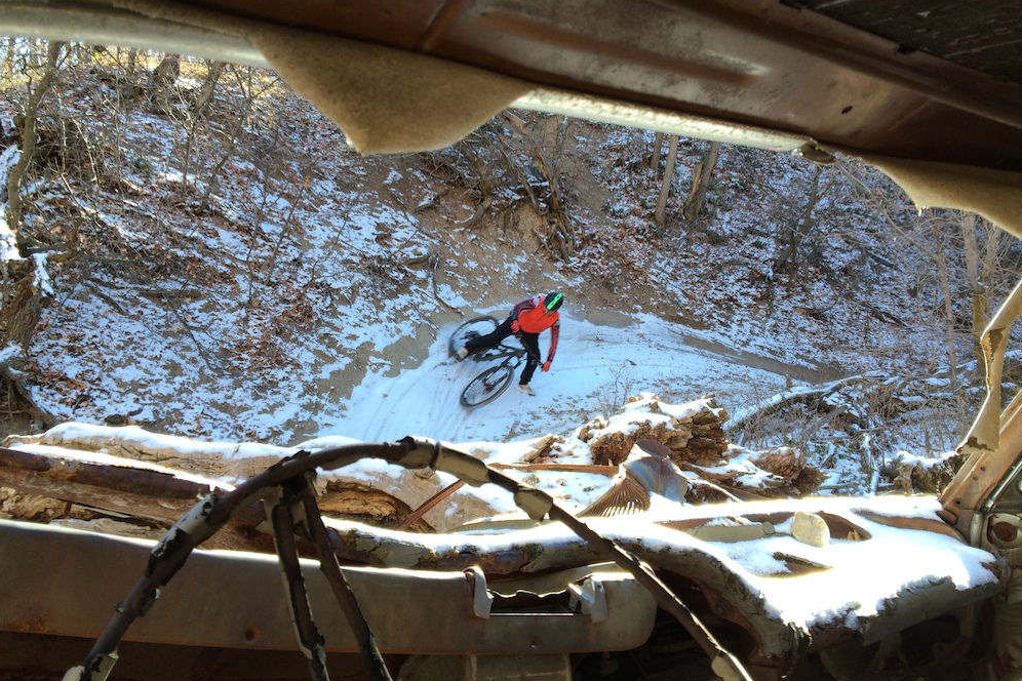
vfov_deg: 42.3
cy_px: 314
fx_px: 880
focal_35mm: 31
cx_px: 518
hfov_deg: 60.3
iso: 32
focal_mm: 4.15
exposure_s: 1/125
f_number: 2.2
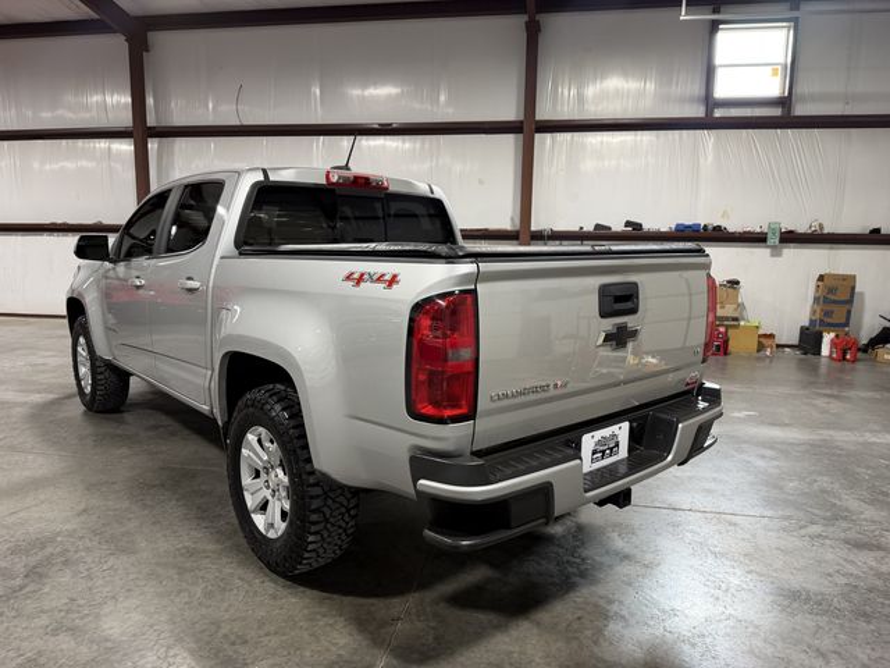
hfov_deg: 71.6
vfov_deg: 56.8
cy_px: 334
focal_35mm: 24
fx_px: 617
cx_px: 445
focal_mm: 6.76
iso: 160
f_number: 1.78
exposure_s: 1/60
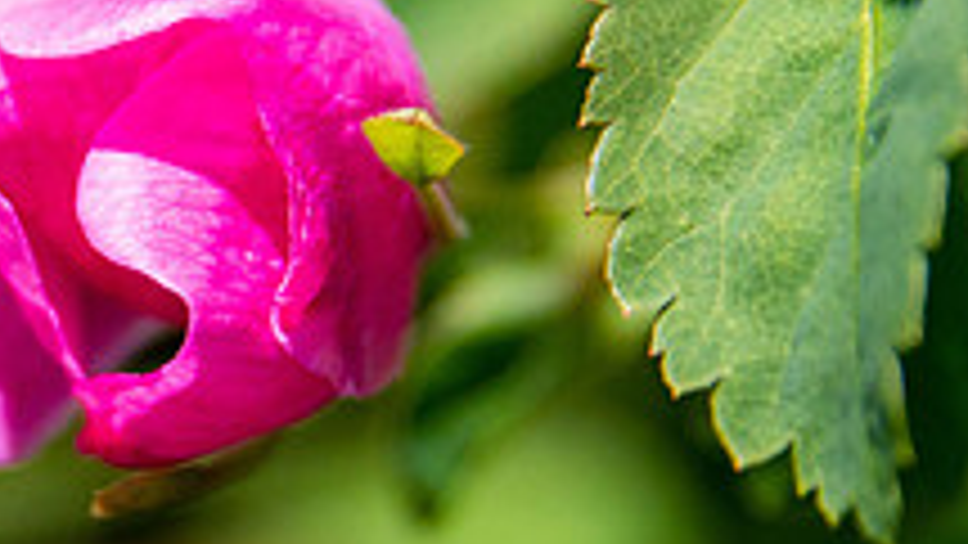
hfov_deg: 2.9
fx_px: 18817
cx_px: 14
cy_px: 346
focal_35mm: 733
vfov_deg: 1.7
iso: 1000
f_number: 5.6
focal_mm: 180
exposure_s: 1/2500
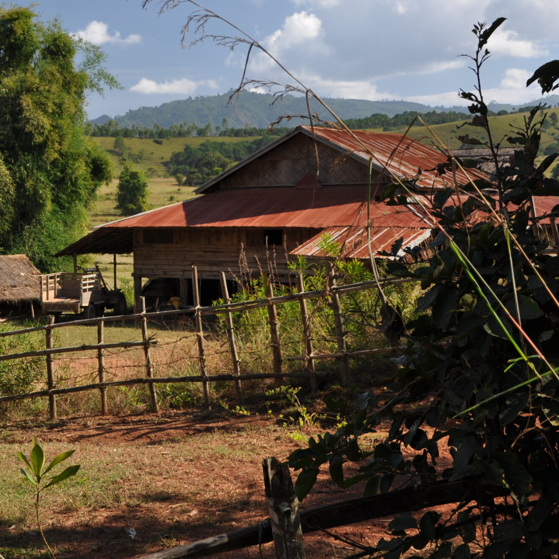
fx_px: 1169
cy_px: 231
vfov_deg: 26.8
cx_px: 59
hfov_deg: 26.0
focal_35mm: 64
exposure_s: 1/200
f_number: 6.3
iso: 200
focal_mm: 26
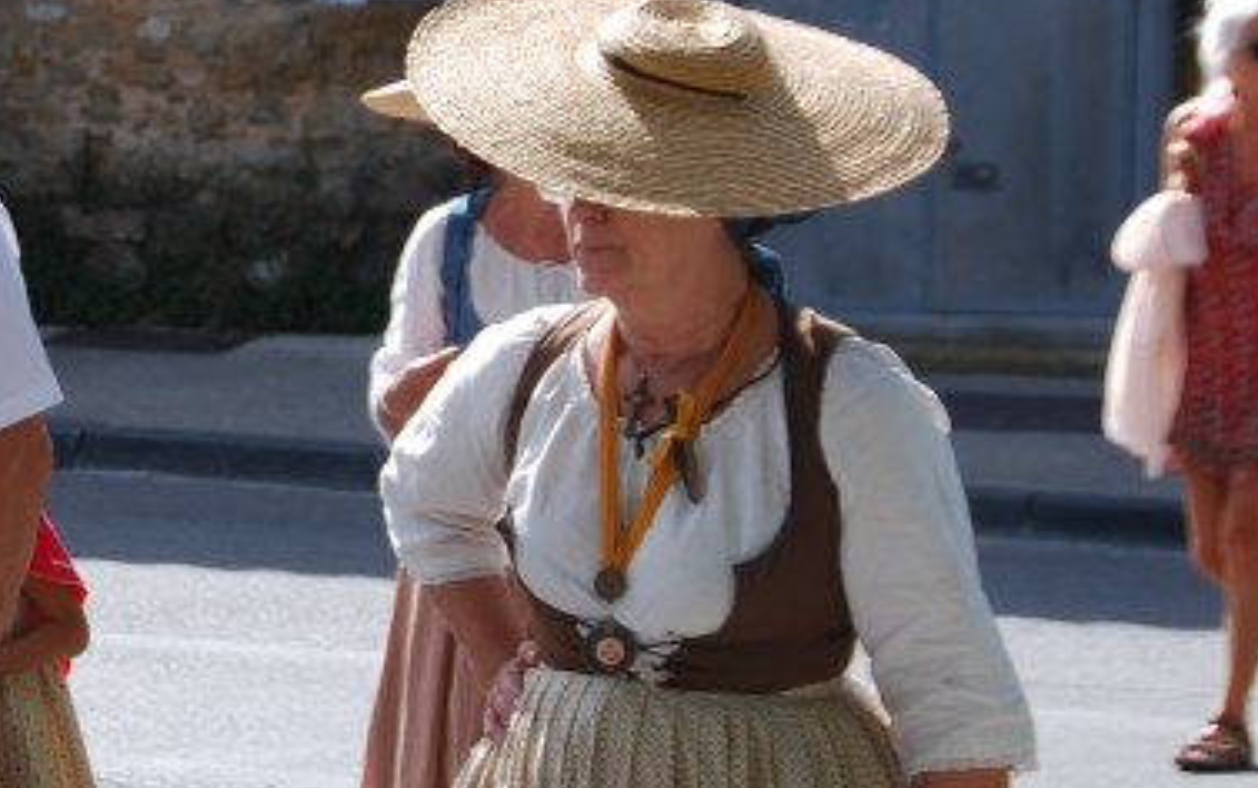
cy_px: 160
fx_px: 6867
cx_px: -83
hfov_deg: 10.4
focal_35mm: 200
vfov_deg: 6.6
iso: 100
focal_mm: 55
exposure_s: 1/200
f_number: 7.1
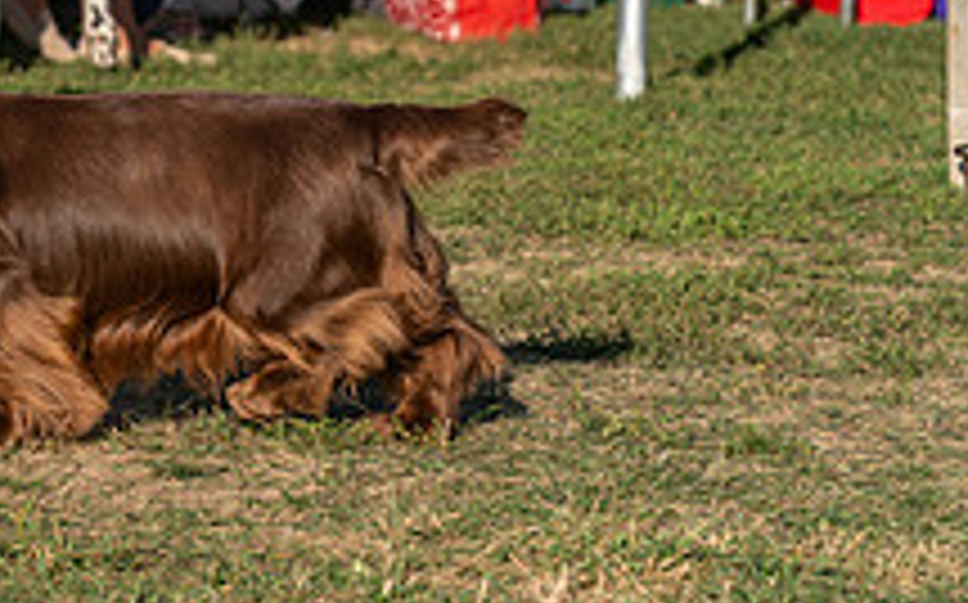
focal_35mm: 324
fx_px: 8541
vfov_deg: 4.0
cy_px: -274
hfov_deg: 6.4
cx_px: -263
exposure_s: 1/1250
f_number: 4.5
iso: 100
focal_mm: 101
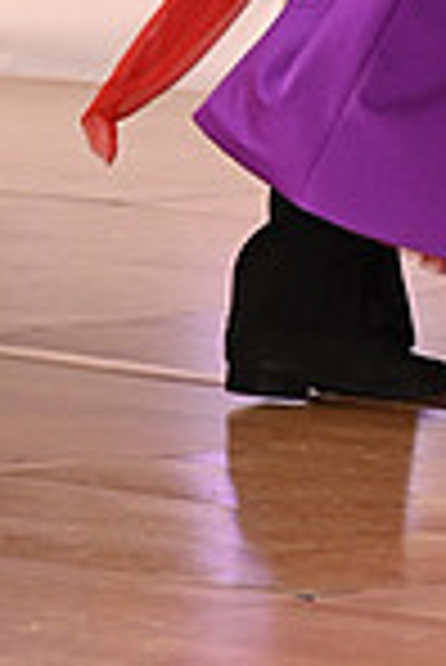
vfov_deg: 2.6
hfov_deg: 1.8
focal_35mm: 785
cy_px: -549
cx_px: 723
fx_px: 14553
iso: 2000
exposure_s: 1/200
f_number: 5
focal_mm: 200
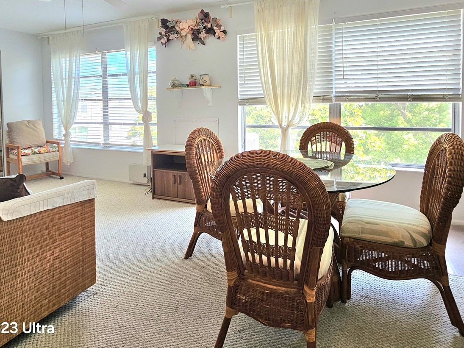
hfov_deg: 84.5
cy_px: 112
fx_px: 255
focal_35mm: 19
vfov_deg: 66.5
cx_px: 248
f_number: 2.2
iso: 64
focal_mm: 2.2
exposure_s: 1/60.2
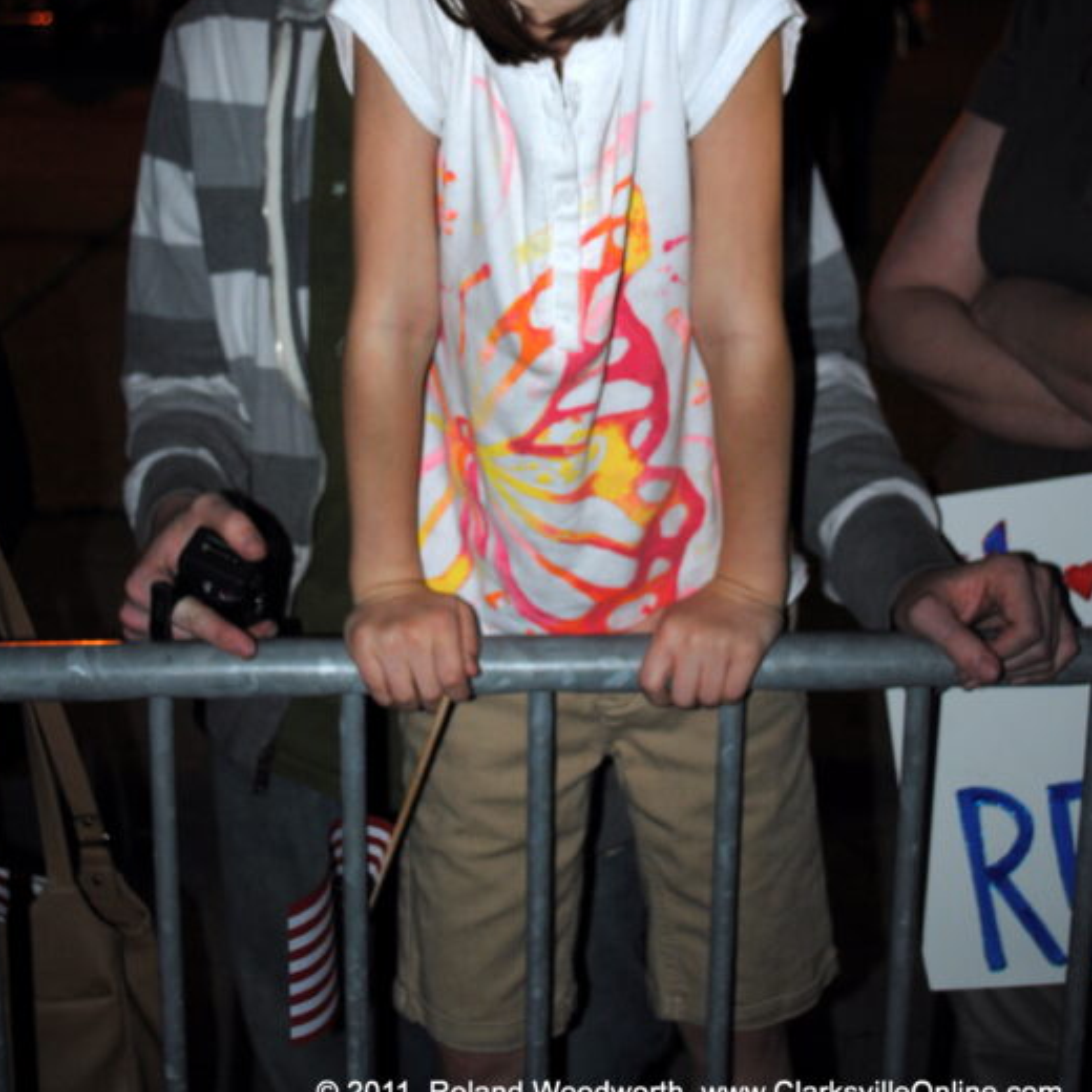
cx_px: 536
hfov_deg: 31.1
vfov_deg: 30.7
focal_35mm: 55
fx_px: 1963
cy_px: 302
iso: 200
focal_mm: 28
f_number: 4.5
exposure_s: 1/60
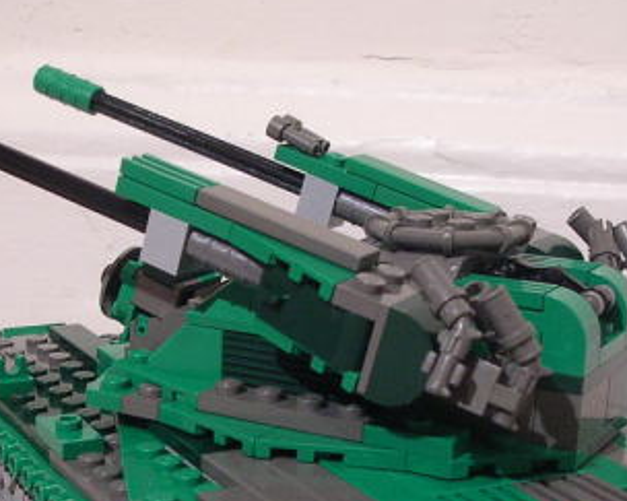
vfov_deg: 19.5
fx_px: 1447
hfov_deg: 24.4
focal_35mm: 78
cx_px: 314
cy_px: 367
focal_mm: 5.8
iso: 237
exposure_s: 1/3.5
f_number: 2.8
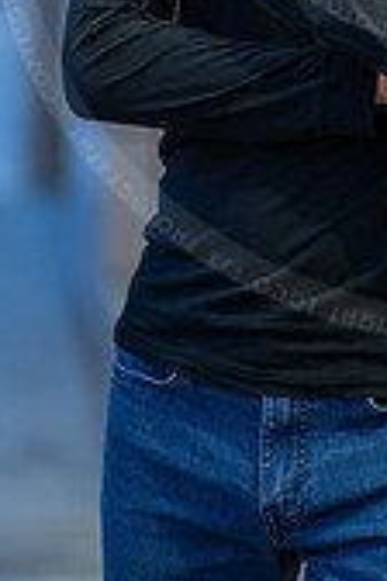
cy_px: -104
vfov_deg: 8.9
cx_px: 453
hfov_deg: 6.0
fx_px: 3676
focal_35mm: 228
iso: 1000
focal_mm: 85
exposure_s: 1/250
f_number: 1.2
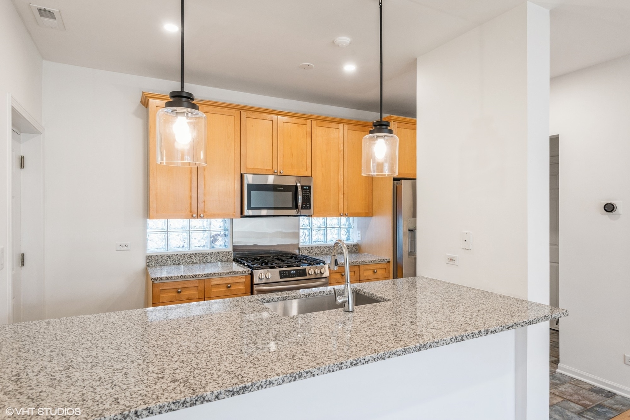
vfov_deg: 59.5
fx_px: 368
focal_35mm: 21
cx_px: 315
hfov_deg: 81.2
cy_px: 210
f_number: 8
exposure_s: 1/20
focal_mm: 21
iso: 800
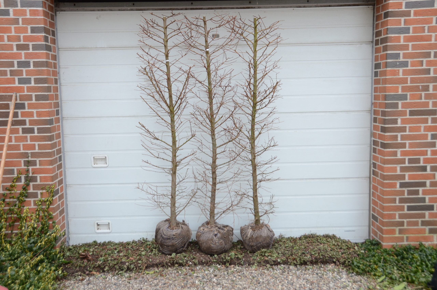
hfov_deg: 49.6
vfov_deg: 34.1
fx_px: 472
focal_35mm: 39
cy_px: 145
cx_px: 218
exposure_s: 1/200
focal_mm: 26
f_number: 5.6
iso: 400
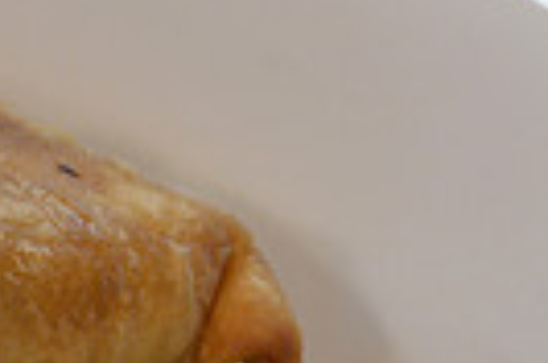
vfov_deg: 8.6
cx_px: -305
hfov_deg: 12.7
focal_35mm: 153
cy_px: 615
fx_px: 2323
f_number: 6.3
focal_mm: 35
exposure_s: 1/60
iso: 800
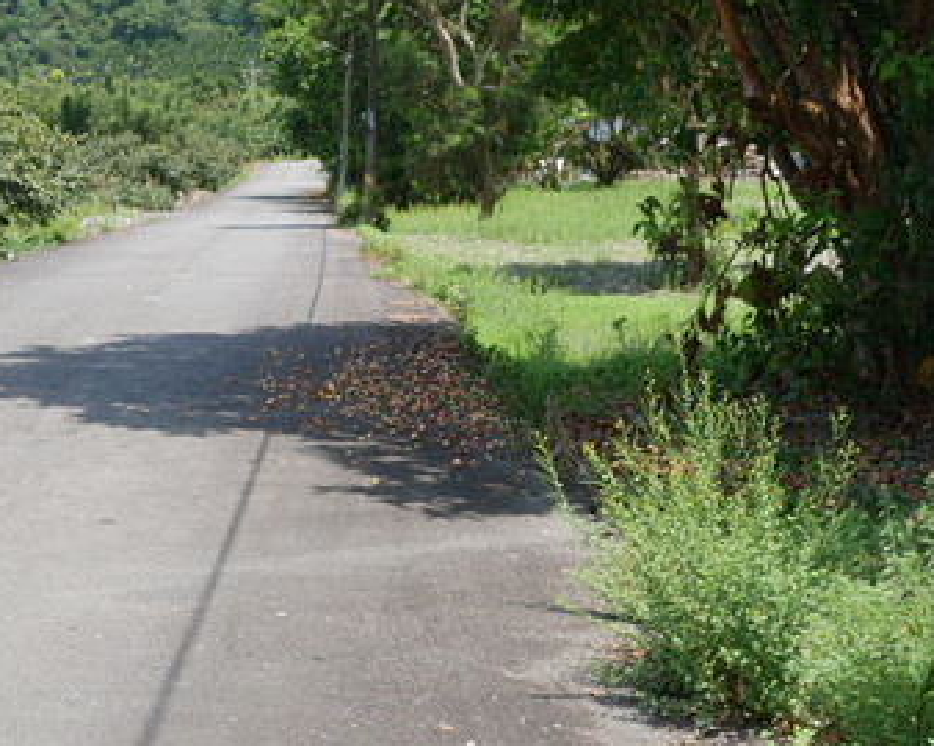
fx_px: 2155
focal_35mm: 78
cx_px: 243
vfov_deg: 18.8
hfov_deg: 24.2
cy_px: -87
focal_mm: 15
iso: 200
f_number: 4
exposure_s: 1/640
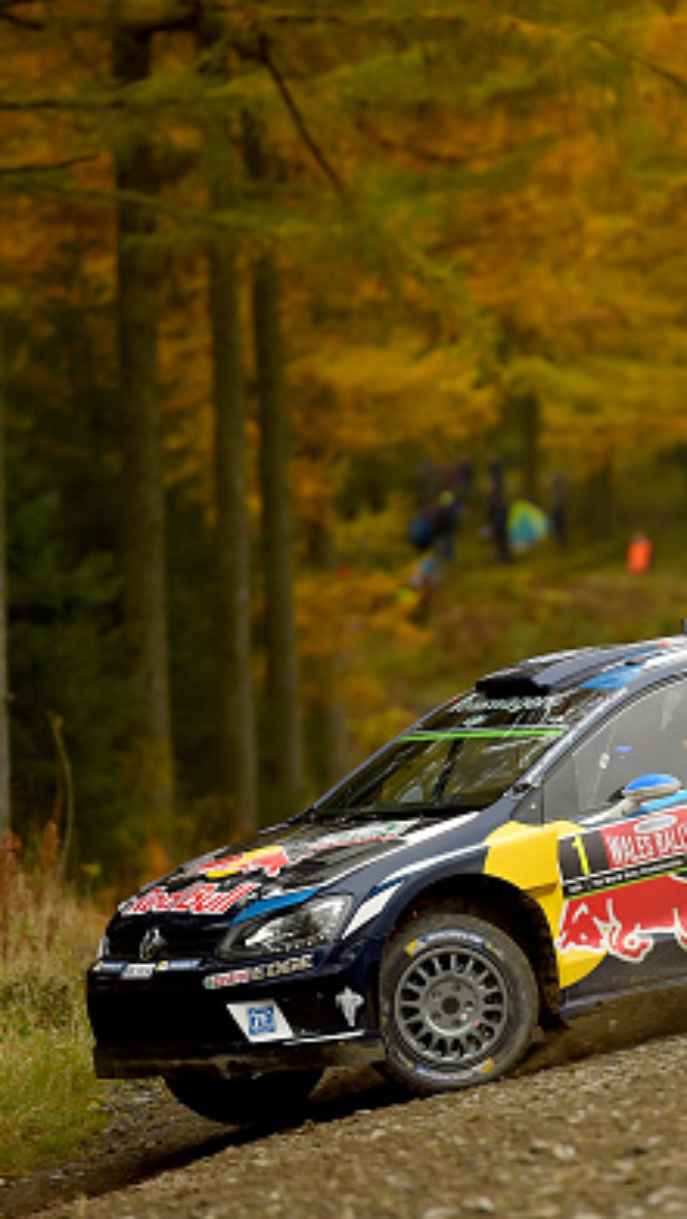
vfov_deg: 6.8
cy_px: 608
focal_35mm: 317
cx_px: 634
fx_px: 10248
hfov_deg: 3.8
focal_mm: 200
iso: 320
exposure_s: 1/1000
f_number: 2.8
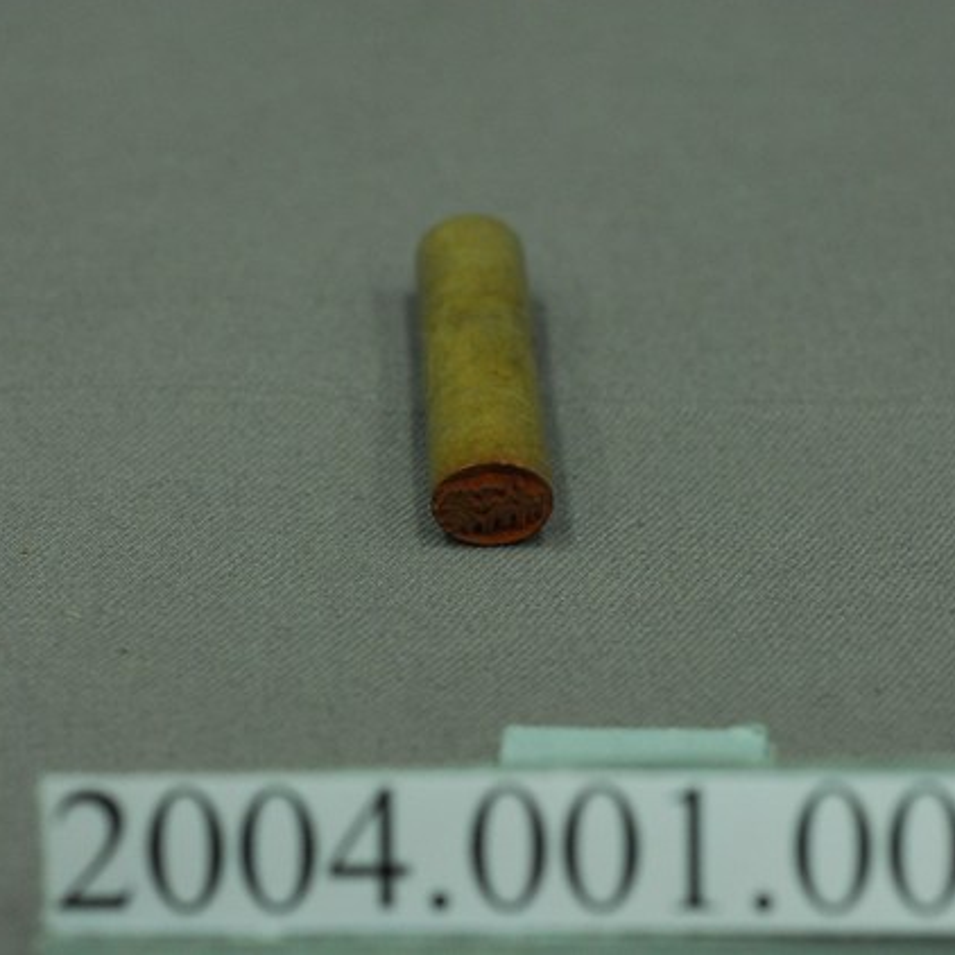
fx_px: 3621
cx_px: 480
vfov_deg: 15.0
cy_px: 473
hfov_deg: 15.0
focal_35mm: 116
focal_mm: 60
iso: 1000
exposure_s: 1/20
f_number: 10
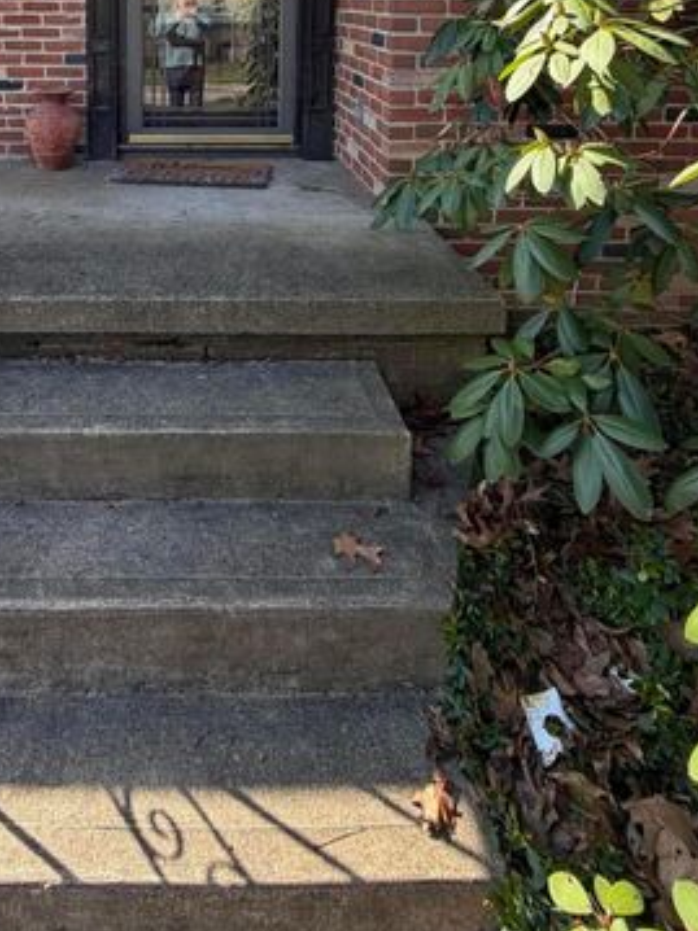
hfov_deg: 51.2
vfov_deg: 57.1
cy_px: 79
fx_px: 699
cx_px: 192
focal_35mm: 26
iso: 40
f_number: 2.2
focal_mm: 2.22
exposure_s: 1/212
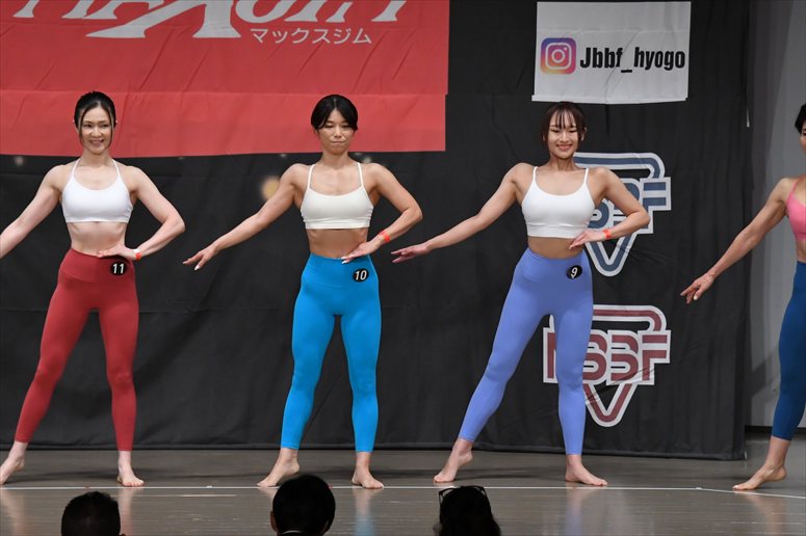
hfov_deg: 10.2
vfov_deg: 6.8
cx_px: 403
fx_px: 4520
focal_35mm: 202
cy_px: 268
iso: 3200
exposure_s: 1/400
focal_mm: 135
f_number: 5.6
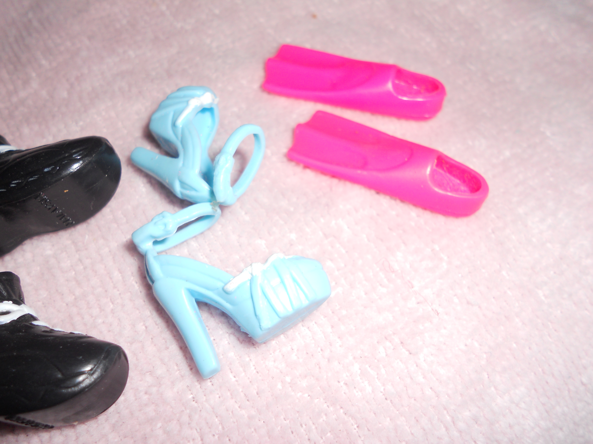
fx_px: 548
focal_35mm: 32
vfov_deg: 44.2
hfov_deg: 56.8
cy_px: 222
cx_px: 296
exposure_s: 1/25
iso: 80
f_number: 8.8
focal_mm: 5.8
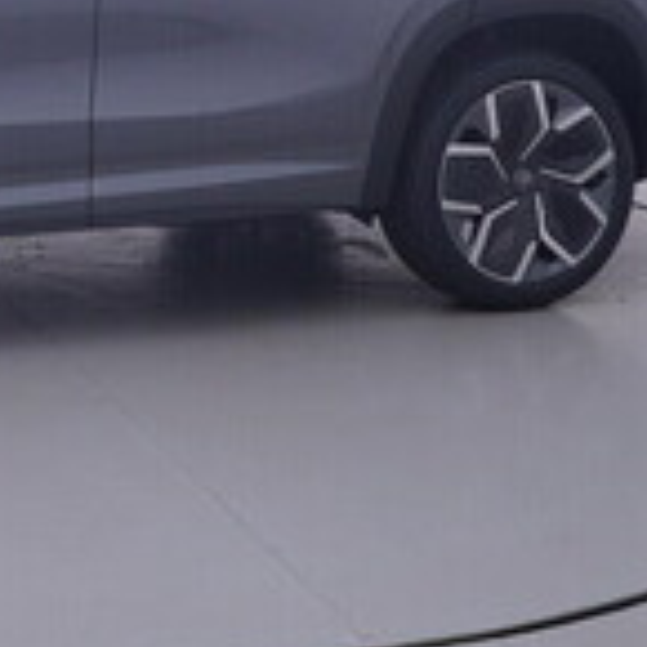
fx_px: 1536
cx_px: -47
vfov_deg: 22.5
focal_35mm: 73
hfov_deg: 22.6
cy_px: -51
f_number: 5
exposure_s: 1/80
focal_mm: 15
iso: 200
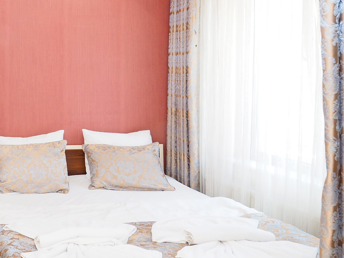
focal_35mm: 39
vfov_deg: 36.1
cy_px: 70
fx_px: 388
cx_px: 11
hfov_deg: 42.3
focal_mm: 7
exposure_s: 1/13
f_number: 5.6
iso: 200
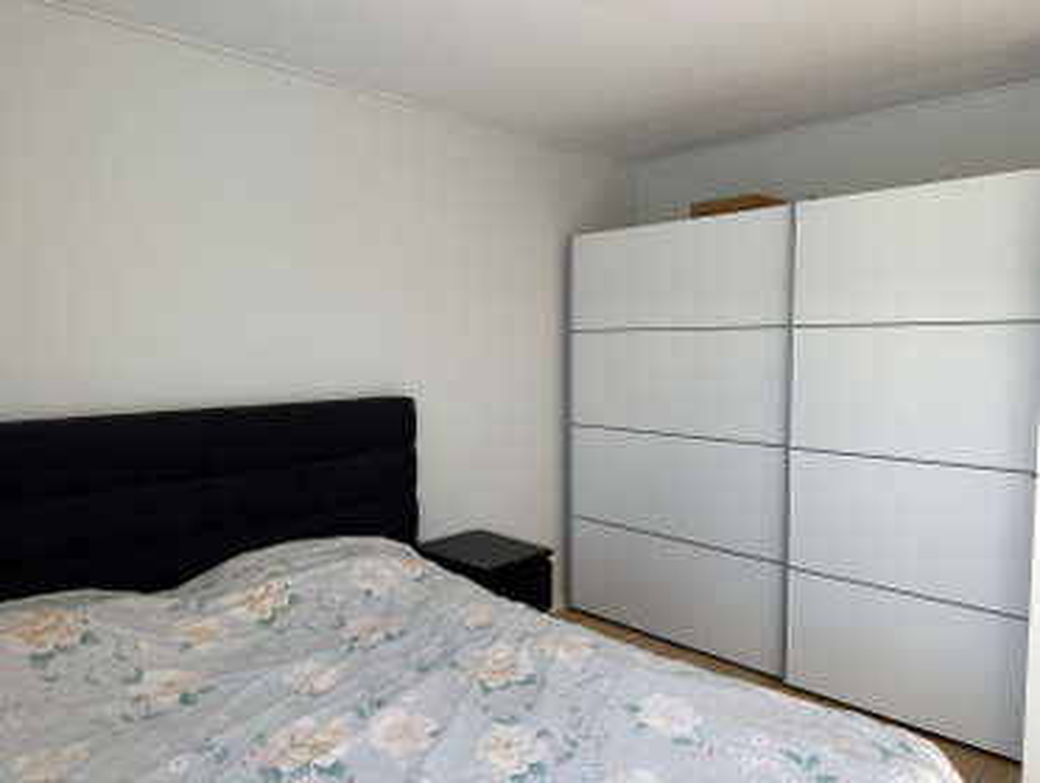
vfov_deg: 56.9
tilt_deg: -4.2
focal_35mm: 24
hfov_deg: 71.5
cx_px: 520
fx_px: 722
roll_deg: +0.2
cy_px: 392
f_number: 1.78
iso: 80
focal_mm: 6.86
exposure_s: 1/356
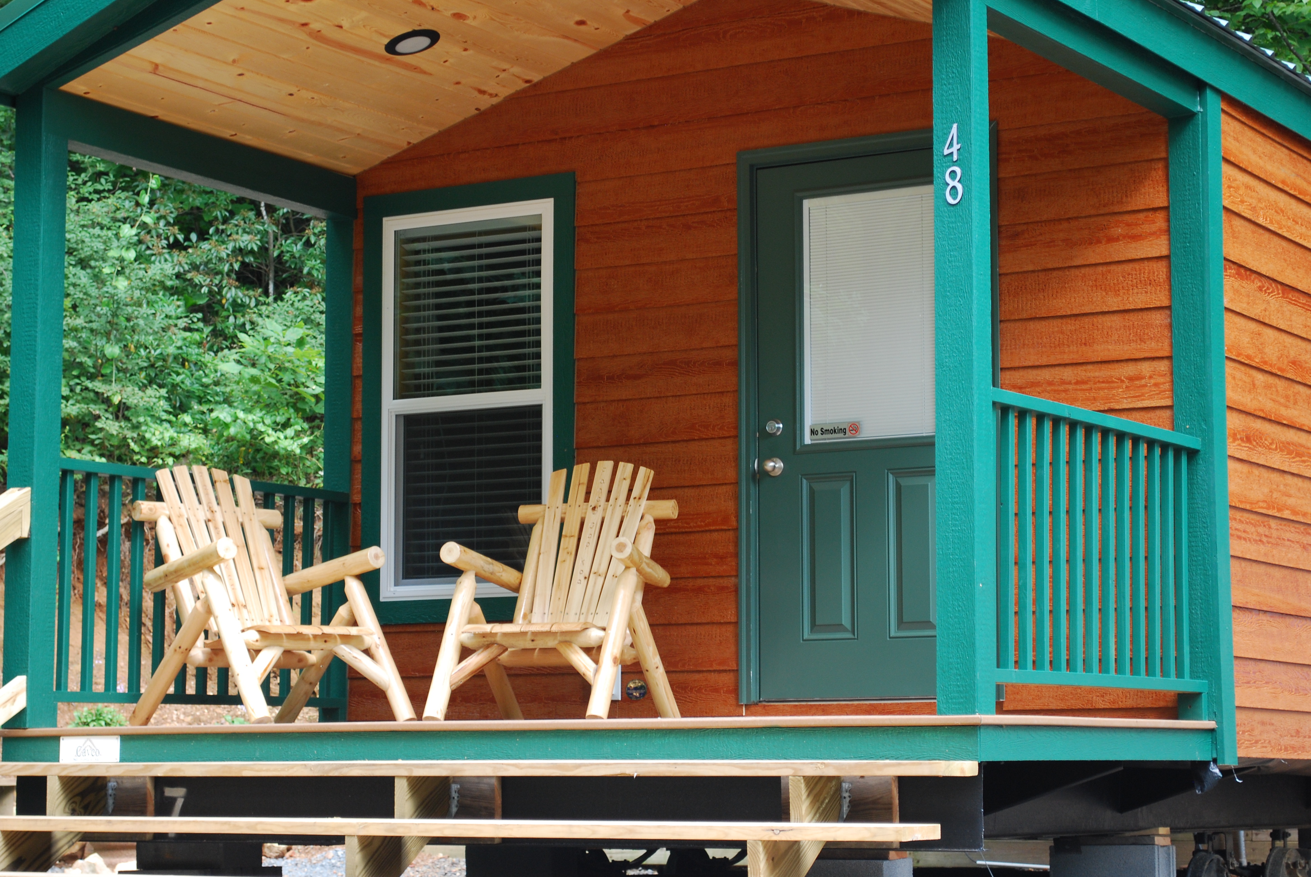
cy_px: 438
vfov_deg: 16.6
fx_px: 3008
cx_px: 656
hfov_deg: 24.6
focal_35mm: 82
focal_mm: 55
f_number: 5.6
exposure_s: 1/60
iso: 320
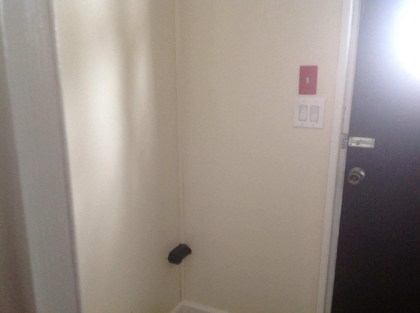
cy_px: 156
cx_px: 210
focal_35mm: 35
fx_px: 424
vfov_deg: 40.6
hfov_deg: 52.7
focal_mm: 4.28
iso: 400
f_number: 2.4
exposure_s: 1/15
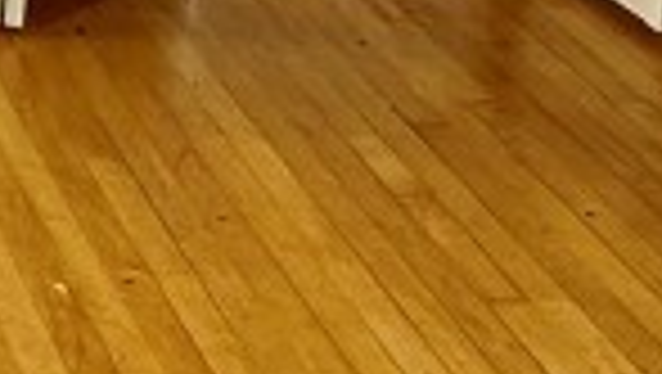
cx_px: -540
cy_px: -464
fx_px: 1862
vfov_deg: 10.2
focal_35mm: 106
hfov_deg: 16.7
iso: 100
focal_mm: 2.22
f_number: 2.2
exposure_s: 1/99
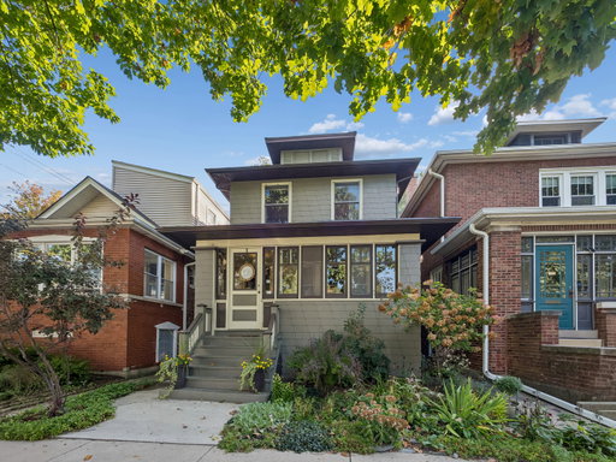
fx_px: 285
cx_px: 308
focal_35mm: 16
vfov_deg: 78.1
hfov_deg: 94.5
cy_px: 231
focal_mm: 8
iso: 400
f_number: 8
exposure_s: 1/100
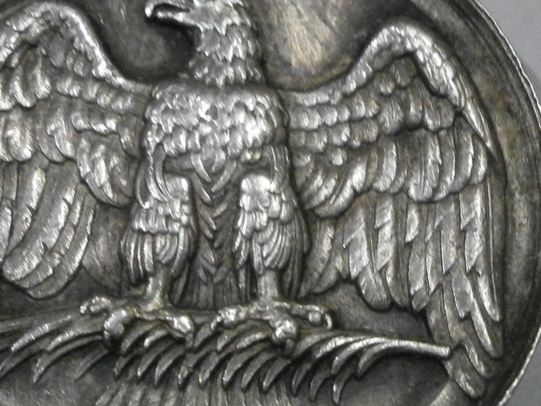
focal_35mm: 59
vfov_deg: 24.8
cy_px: 242
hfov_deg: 32.5
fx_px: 922
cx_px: 193
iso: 800
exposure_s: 1/60
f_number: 3.1
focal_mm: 5.8
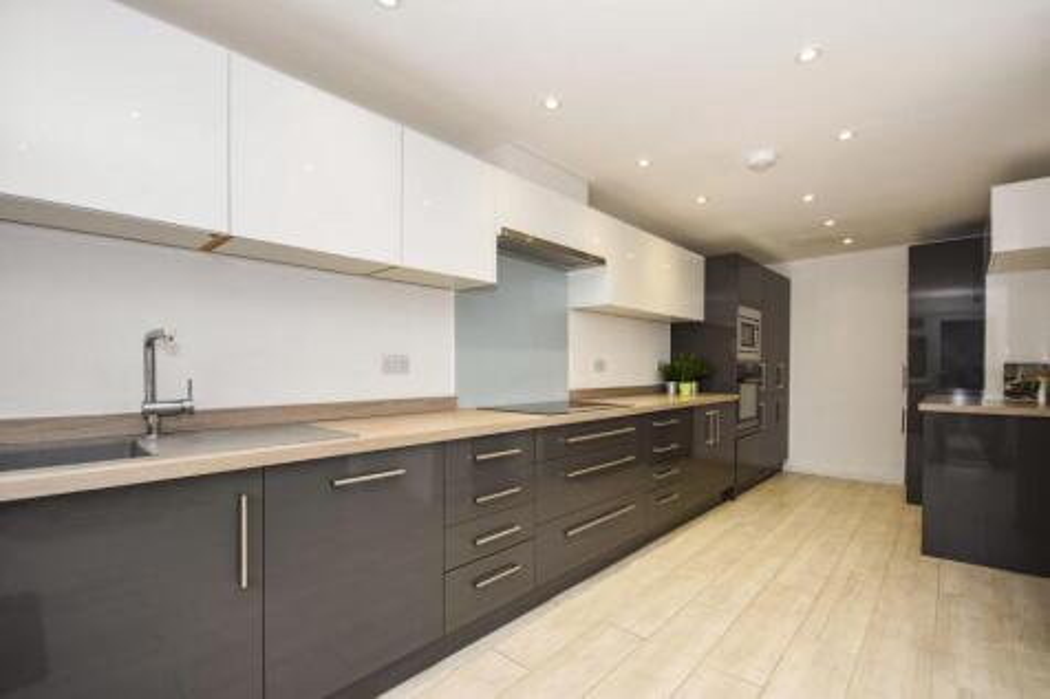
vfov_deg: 77.3
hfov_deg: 100.4
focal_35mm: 15
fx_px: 437
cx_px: 525
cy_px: 350
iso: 200
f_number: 4
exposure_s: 1/50
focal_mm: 10
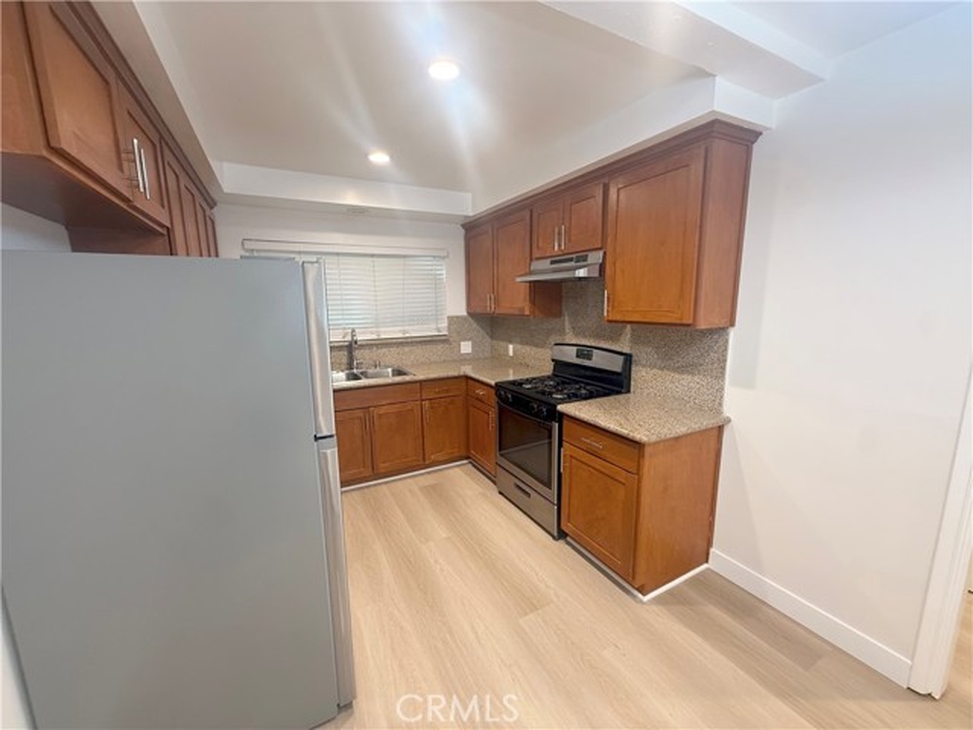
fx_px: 394
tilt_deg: -9.3
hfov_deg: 102.1
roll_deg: +1.0
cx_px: 486
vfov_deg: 85.7
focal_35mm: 14
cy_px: 365
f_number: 2.2
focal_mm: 2.22
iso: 200
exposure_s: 1/60
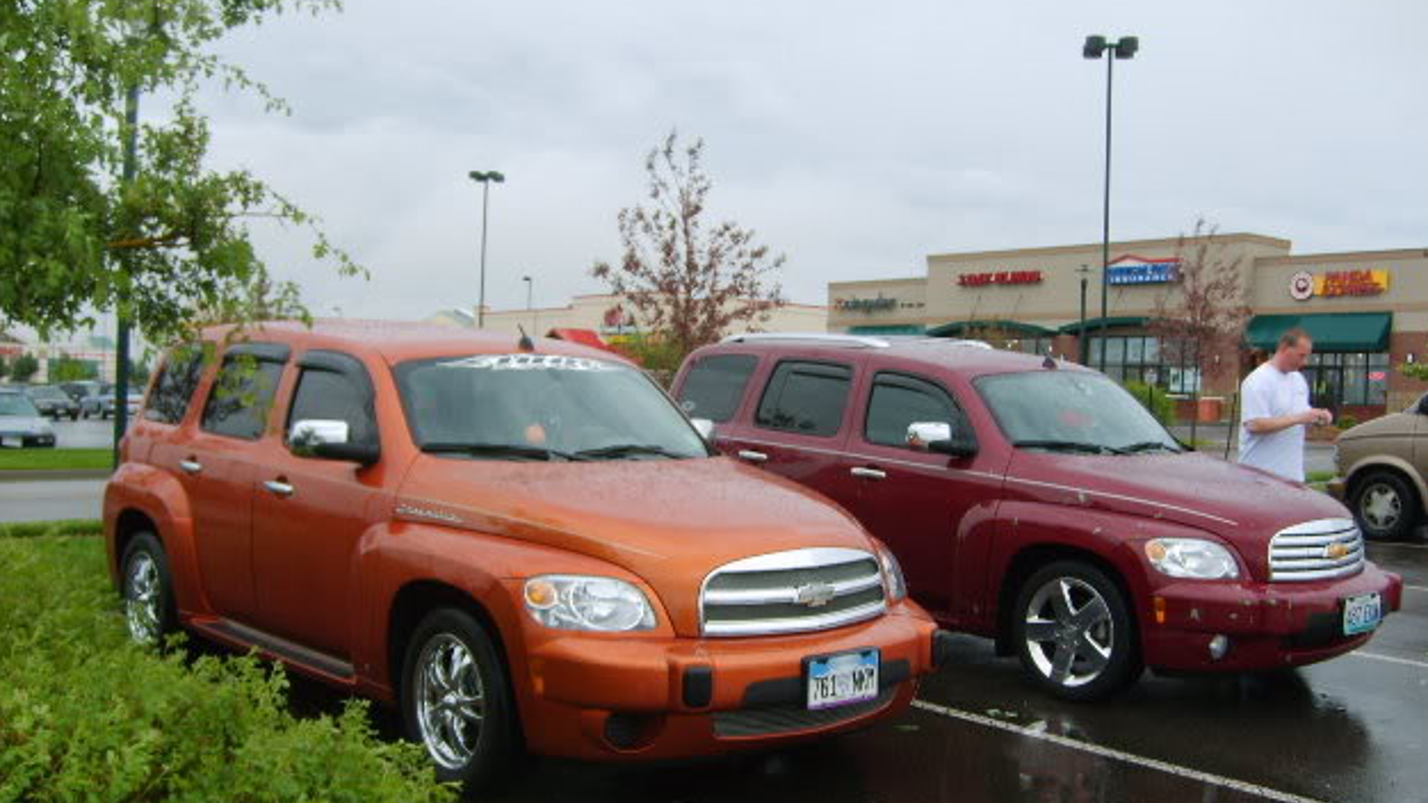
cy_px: 481
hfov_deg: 51.6
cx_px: 728
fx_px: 1477
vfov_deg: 30.3
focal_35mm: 39
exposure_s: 1/90
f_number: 2.8
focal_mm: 5.8
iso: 50
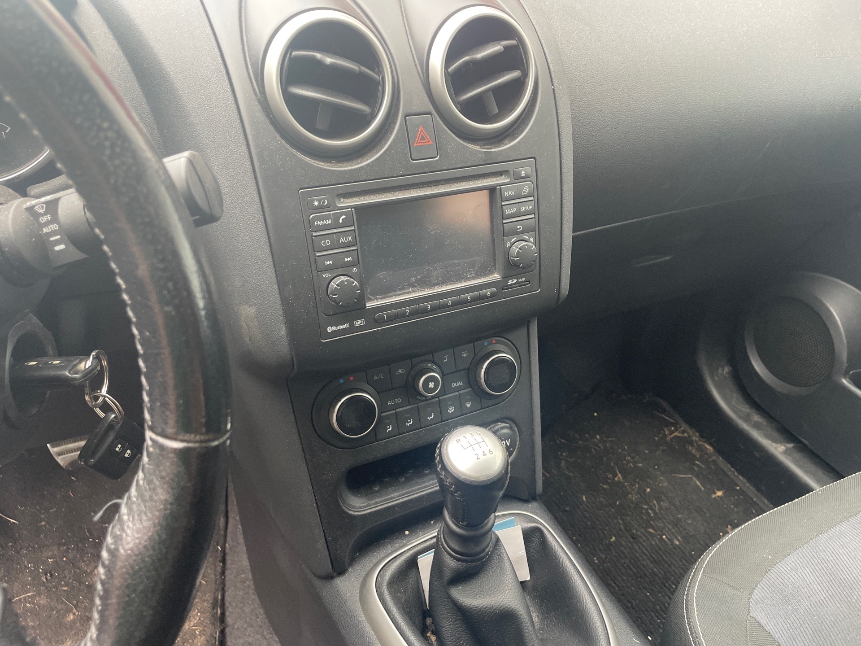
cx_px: 430
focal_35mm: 26
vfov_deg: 53.1
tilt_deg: -39.1
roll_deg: -6.3
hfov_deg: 67.3
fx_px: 647
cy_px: 323
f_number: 1.6
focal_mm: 4.2
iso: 125
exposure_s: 1/78
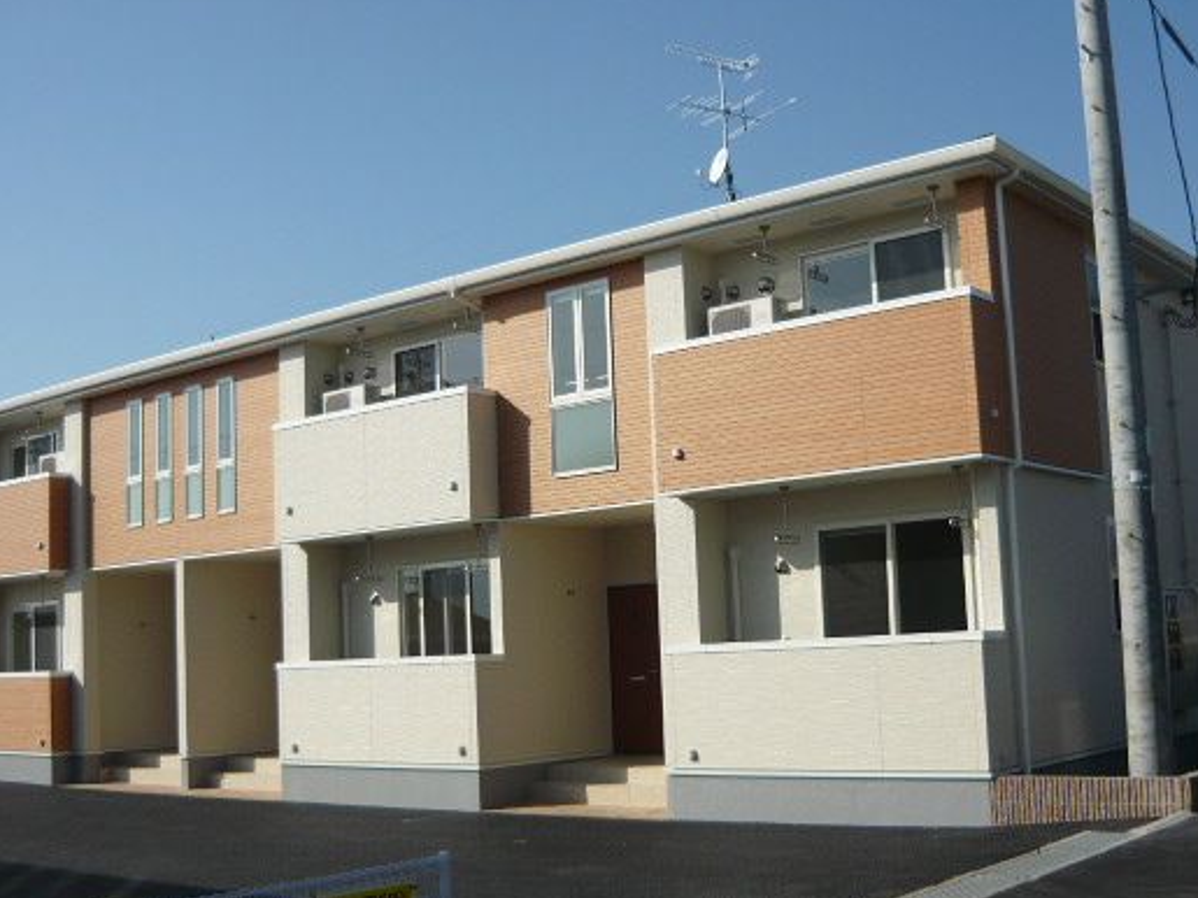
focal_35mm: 41
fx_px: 1419
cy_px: 468
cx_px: 626
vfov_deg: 35.1
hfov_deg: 45.8
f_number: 8
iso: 100
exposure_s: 1/250
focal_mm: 5.5
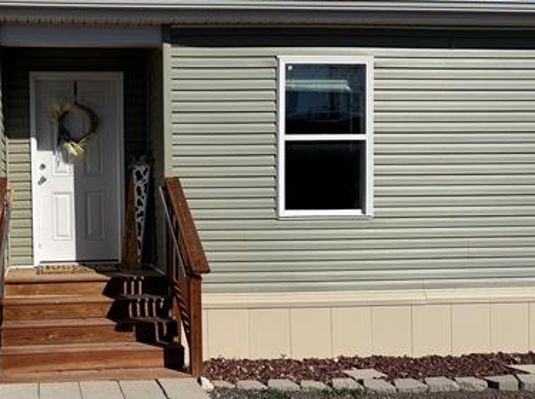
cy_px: 207
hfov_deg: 43.2
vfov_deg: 35.0
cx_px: 88
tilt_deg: -1.0
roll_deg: +0.4
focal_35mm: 41
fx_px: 633
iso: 80
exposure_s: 1/10309
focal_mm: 6.76
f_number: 1.78
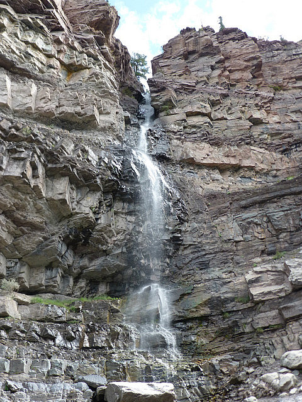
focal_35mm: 34
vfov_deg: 54.0
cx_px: 151
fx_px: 396
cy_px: 201
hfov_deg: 41.8
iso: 100
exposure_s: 1/200
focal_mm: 6.1
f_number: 3.7
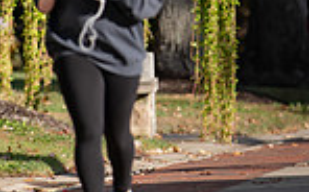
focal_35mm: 1199
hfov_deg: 1.8
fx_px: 10082
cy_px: -64
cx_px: 401
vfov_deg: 1.1
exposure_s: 1/800
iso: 200
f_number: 5
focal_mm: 300
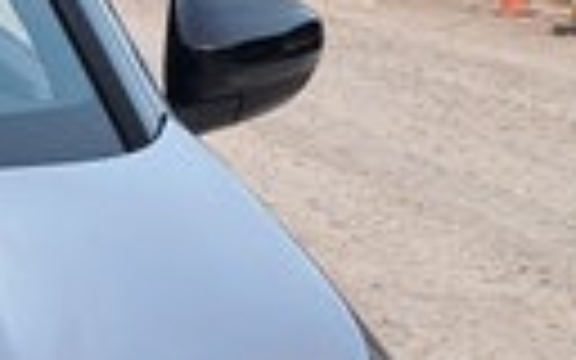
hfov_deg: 11.3
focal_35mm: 159
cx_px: -729
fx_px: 2496
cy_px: 549
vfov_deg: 8.1
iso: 50
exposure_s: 1/100
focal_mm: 5.23
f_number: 1.8
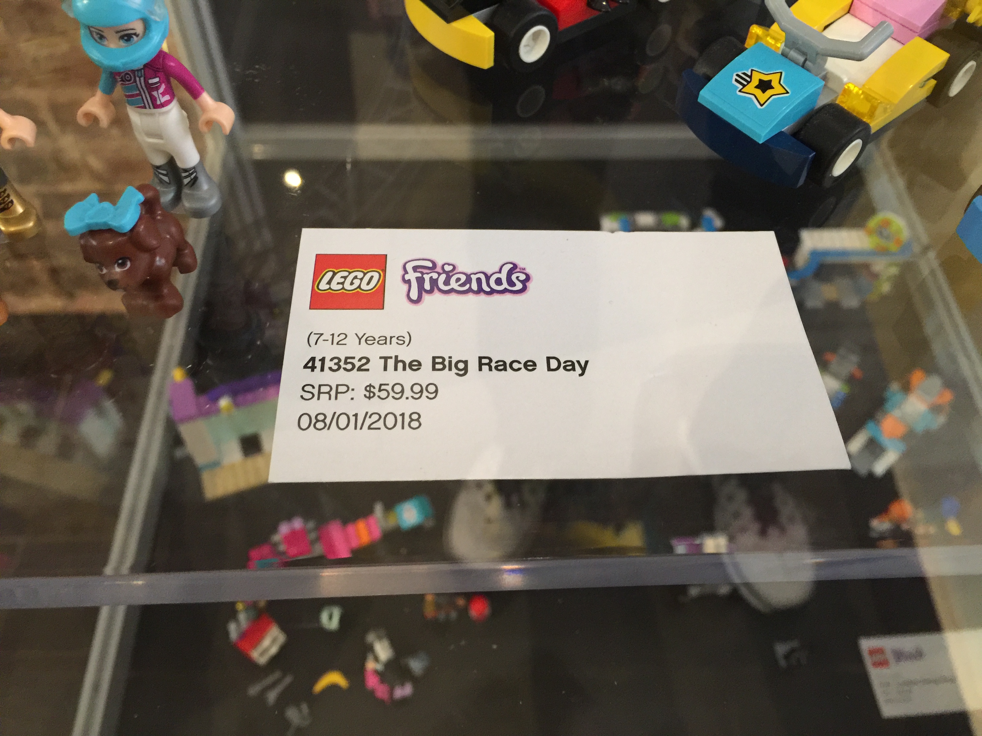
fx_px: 823
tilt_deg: -54.6
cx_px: 491
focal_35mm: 29
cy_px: 368
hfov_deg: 61.7
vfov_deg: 48.2
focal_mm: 4.15
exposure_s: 1/15
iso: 125
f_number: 2.2
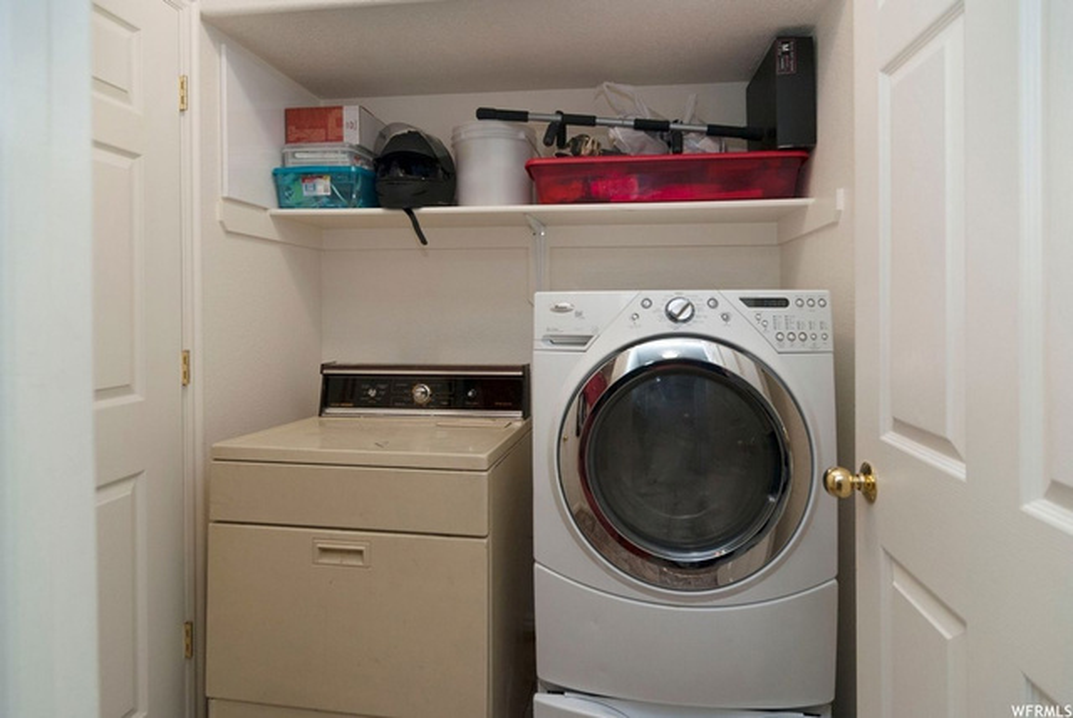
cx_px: 536
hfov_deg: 89.9
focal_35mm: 18
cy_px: 359
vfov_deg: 67.5
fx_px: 537
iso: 200
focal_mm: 12
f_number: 5
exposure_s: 1/60
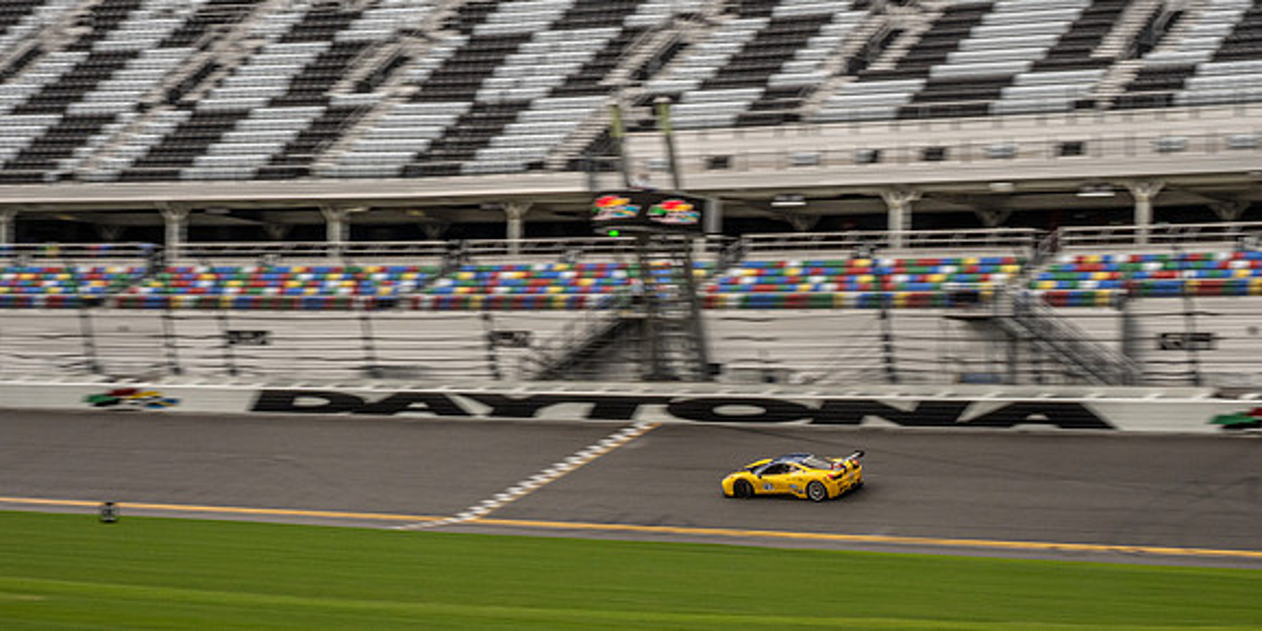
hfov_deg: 23.8
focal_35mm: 92
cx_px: 631
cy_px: 451
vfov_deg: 12.0
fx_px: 2989
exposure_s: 1/160
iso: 400
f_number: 22
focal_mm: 41
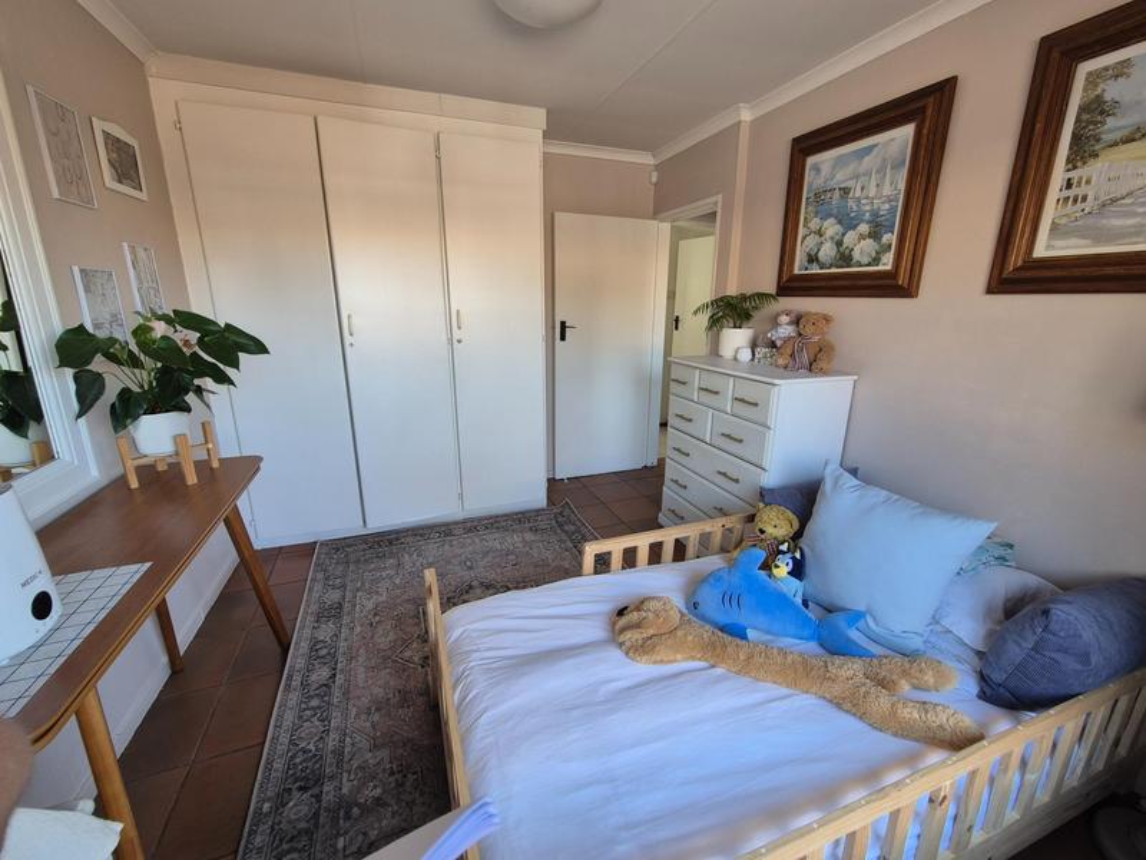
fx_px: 430
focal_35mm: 13
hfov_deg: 106.2
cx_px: 573
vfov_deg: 89.9
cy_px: 430
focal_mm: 2.2
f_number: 2.2
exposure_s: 1/50
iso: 64
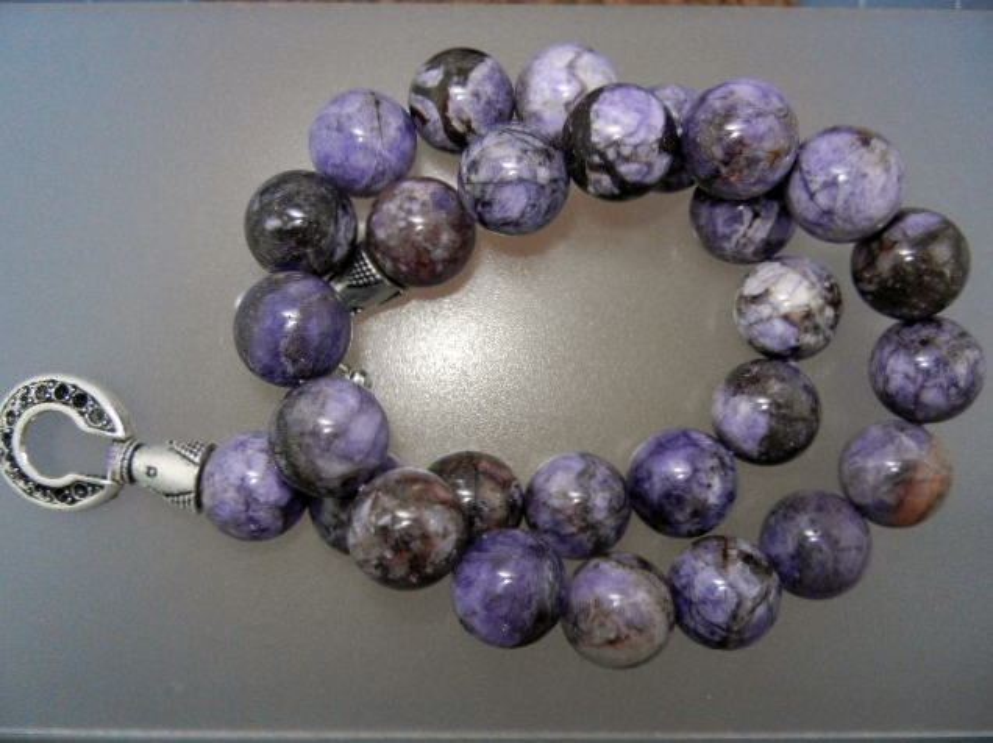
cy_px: 372
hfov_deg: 54.0
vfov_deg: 41.7
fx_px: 975
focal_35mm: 34
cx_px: 496
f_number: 7.2
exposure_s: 1/30
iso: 800
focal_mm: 6.2
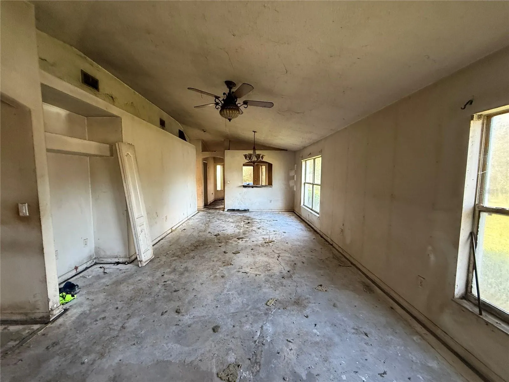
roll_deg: -0.3
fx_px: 206
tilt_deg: -5.0
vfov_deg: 85.7
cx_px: 254
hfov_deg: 102.1
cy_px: 191
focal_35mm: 14
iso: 320
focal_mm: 2.22
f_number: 2.2
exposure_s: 1/89
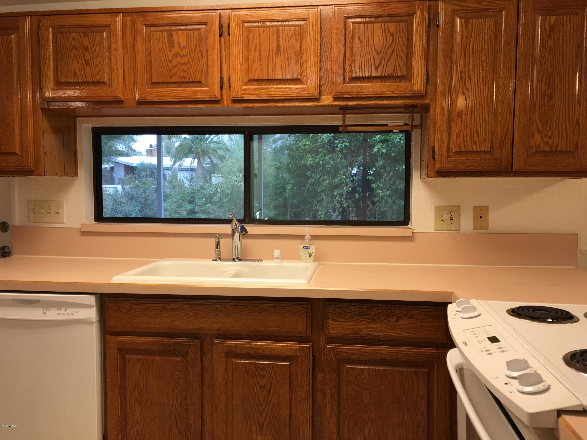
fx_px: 492
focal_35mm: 29
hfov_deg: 61.7
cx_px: 294
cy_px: 220
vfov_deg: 48.2
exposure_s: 1/30
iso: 32
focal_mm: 4.15
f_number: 2.2
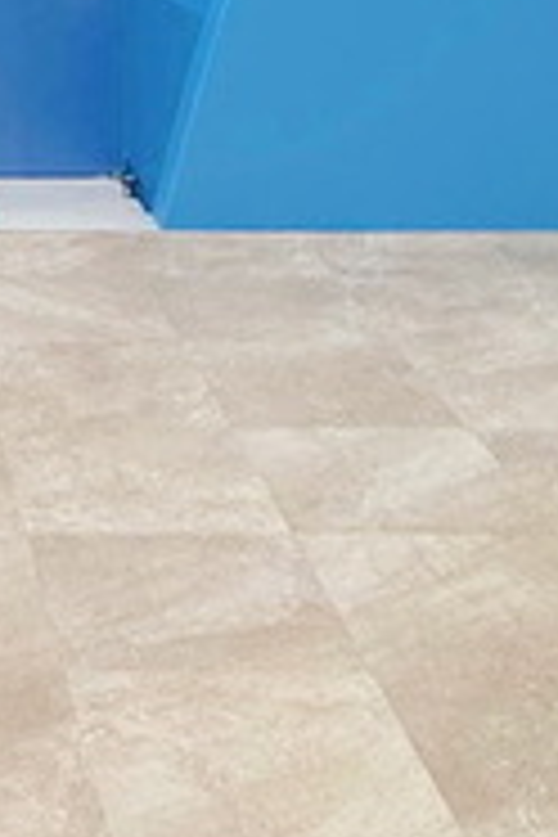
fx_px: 1651
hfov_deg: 17.7
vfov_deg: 21.6
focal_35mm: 71
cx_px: -216
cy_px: -551
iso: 40
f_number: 2.2
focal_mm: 2.22
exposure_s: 1/117
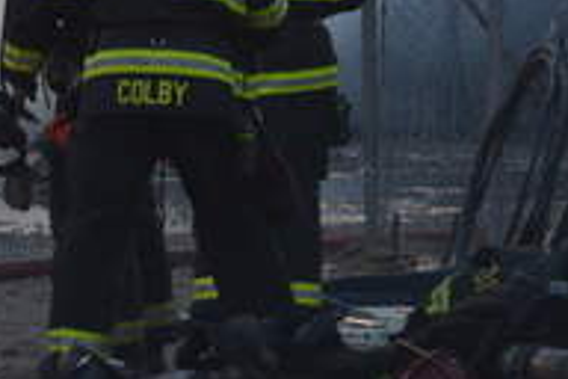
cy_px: -135
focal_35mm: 426
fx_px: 6716
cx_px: -18
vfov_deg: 3.2
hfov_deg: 4.8
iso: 400
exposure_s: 1/125
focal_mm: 85
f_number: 5.6
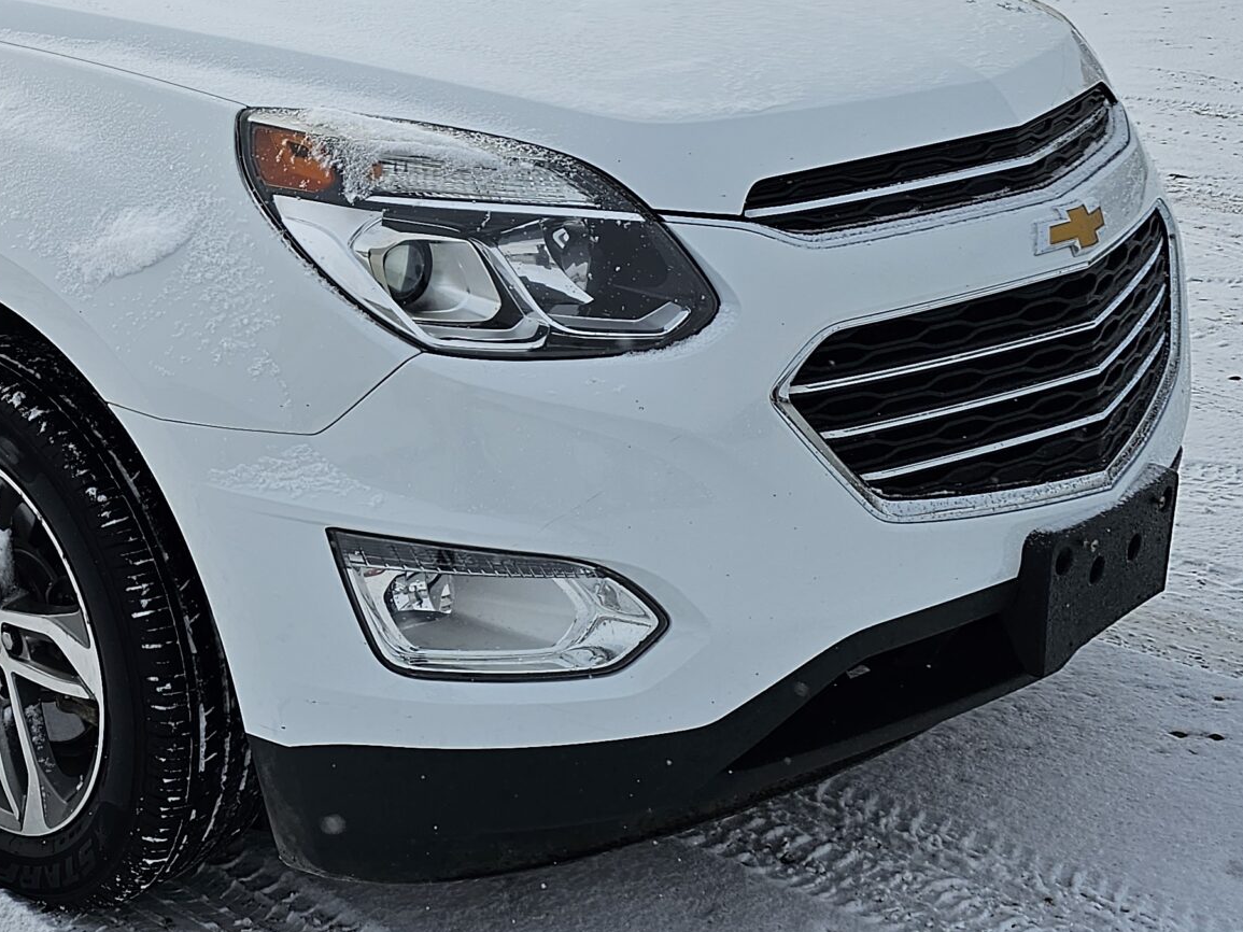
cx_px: 71
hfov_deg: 34.8
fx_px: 1831
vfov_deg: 28.3
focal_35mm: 51
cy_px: 274
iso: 20
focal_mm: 6.3
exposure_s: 1/2000
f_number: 1.7
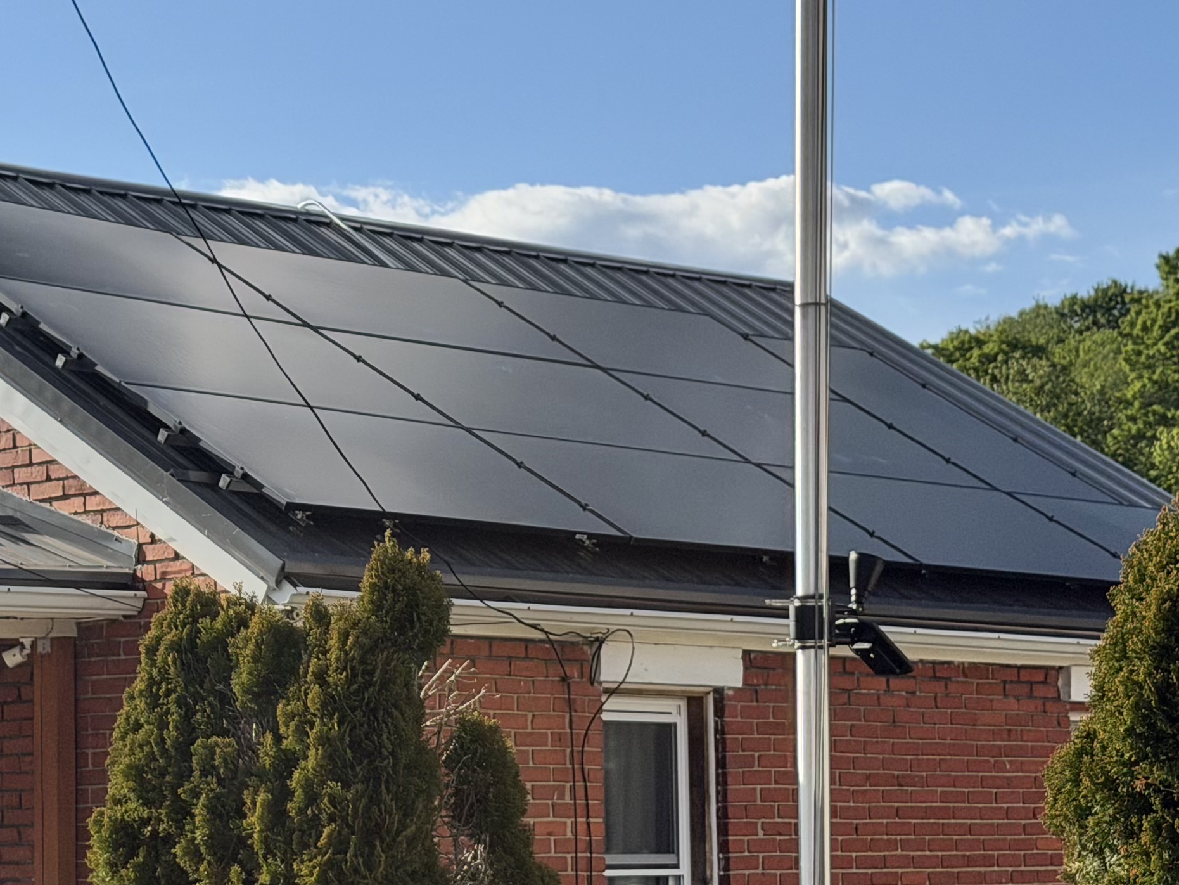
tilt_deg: +6.7
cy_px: 430
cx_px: 335
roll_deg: +0.1
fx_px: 3542
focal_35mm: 104
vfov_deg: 14.2
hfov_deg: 18.8
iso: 64
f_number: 1.78
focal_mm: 6.76
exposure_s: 1/5208
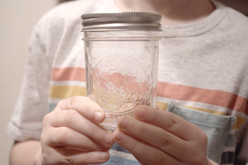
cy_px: 82
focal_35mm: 50
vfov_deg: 27.0
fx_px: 344
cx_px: 124
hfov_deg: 39.6
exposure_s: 1/50
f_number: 5.6
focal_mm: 50
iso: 2000
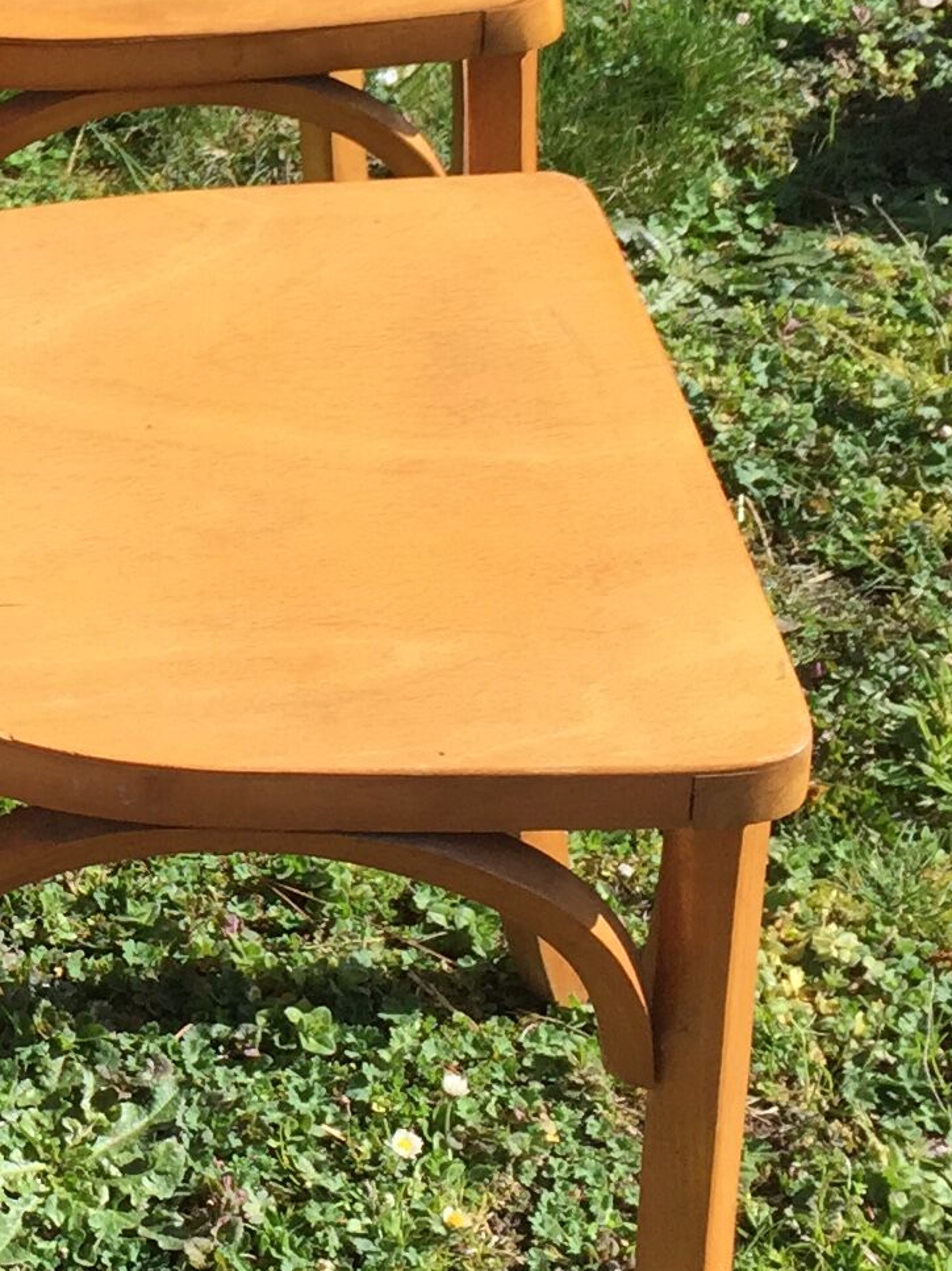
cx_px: -452
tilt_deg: -32.9
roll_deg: -0.8
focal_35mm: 98
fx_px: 3595
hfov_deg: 14.2
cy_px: 364
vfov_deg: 19.9
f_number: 2.2
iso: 32
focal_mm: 4.15
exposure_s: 1/1319
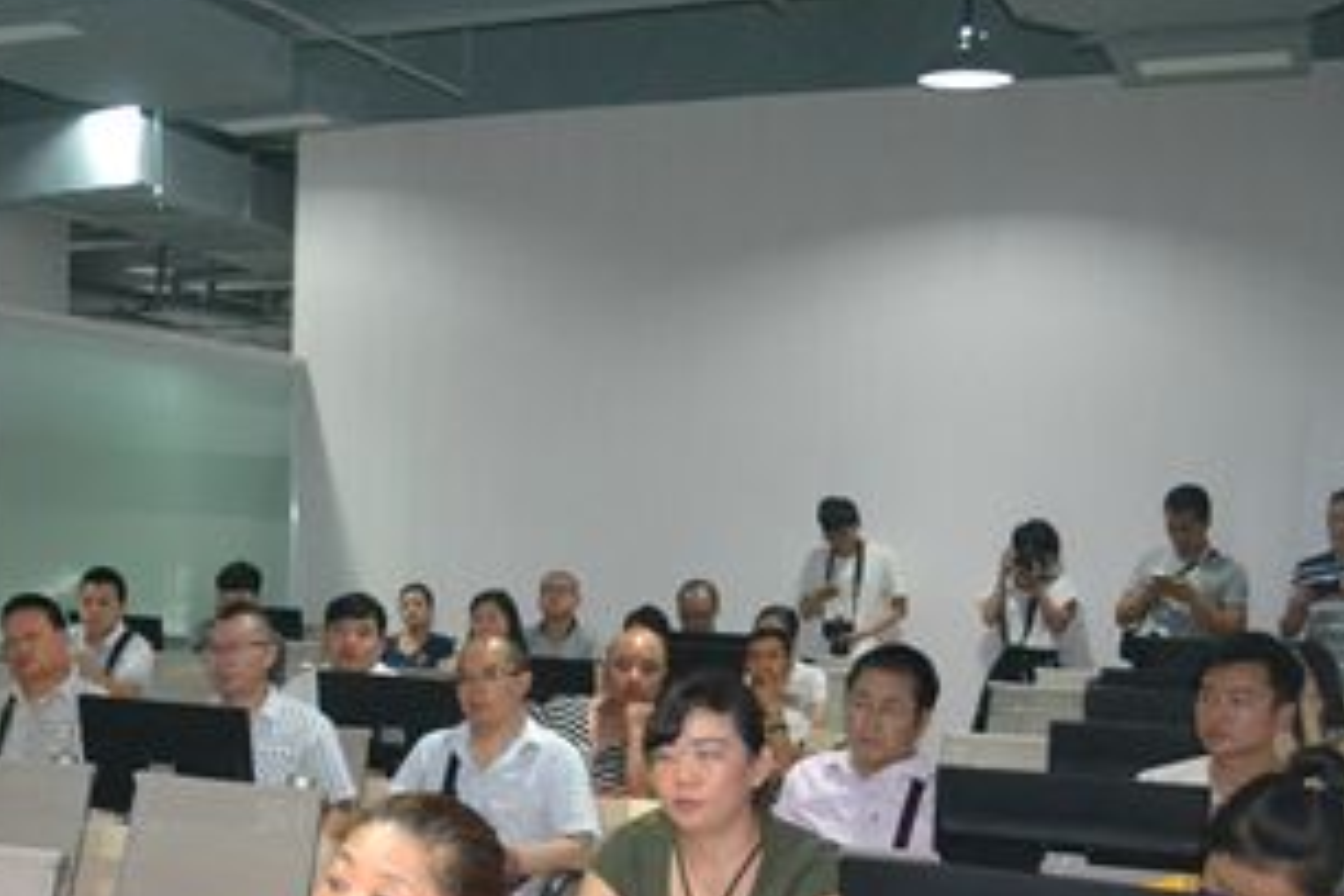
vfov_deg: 24.7
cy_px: 696
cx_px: 294
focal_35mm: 54
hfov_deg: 35.8
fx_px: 2016
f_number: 3.8
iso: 3200
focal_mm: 22
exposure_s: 1/60
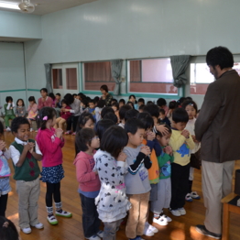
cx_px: 119
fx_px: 275
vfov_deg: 47.2
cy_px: 120
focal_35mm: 35
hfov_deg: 47.2
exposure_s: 1/80
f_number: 4.5
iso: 400
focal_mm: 18
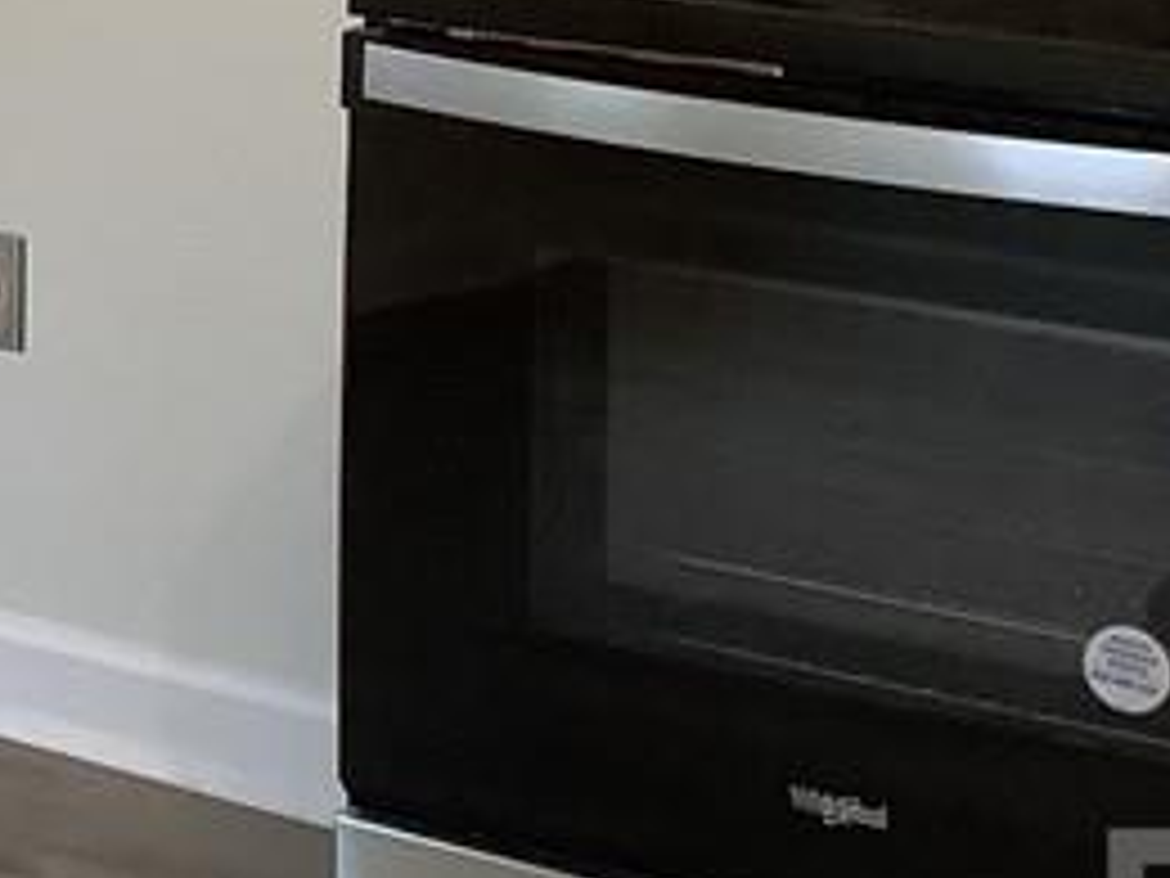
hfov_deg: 15.5
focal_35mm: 122
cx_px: -292
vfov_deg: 11.8
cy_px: -248
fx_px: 4124
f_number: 2.4
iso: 200
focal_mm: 3.3
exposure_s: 1/50
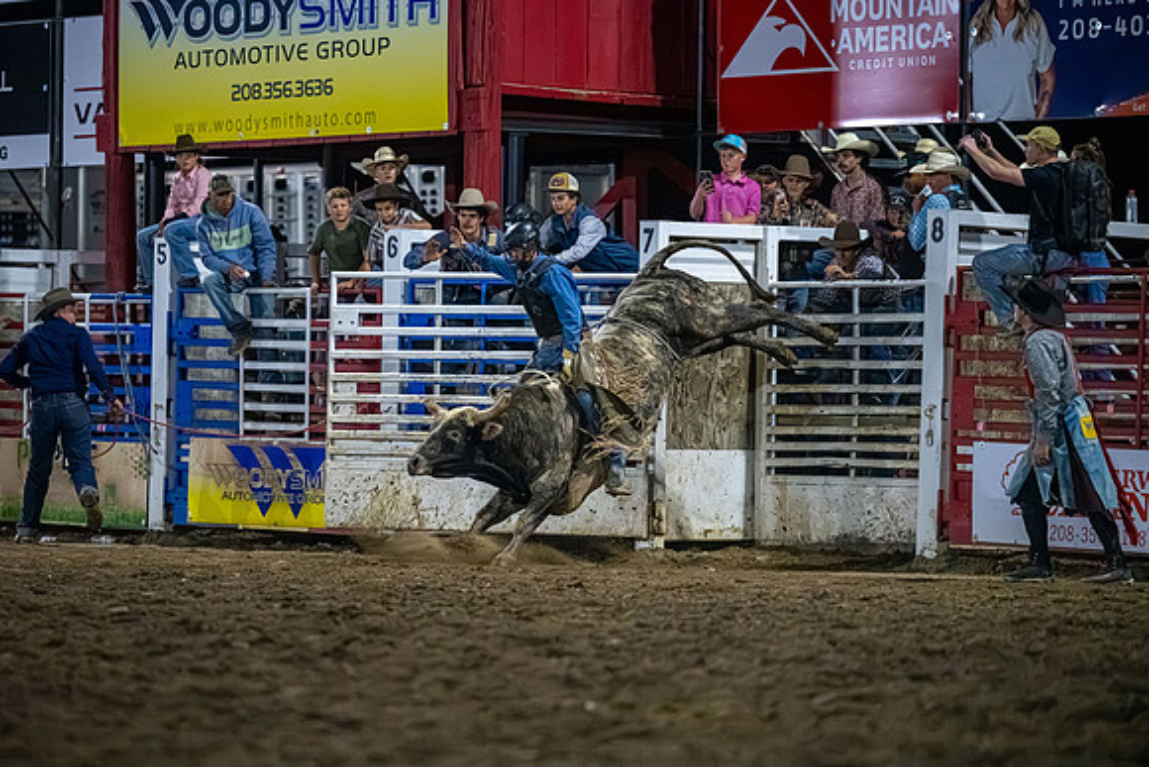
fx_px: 5538
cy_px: 415
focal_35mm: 173
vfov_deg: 7.9
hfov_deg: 11.8
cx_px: 501
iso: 6400
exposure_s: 1/800
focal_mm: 150
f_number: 2.8
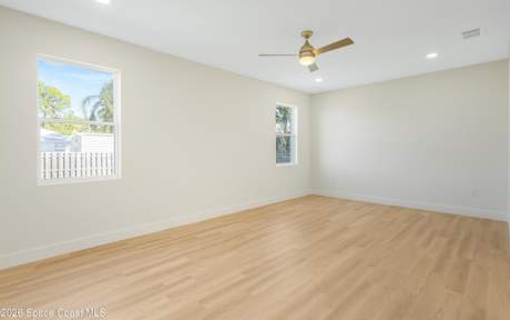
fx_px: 244
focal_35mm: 18
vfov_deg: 66.4
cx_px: 258
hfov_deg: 92.6
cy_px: 151
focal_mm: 16.5
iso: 320
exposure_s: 1/30
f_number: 8
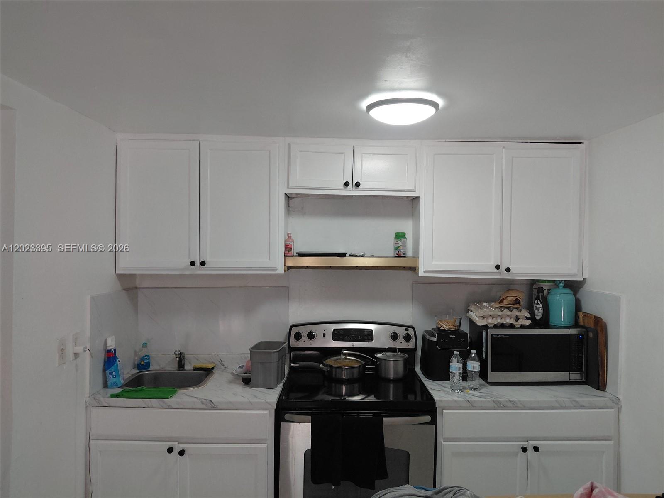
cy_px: 249
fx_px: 480
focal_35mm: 25
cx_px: 332
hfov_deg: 69.4
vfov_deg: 54.9
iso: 125
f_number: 1.8
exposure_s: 1/120
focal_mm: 4.69
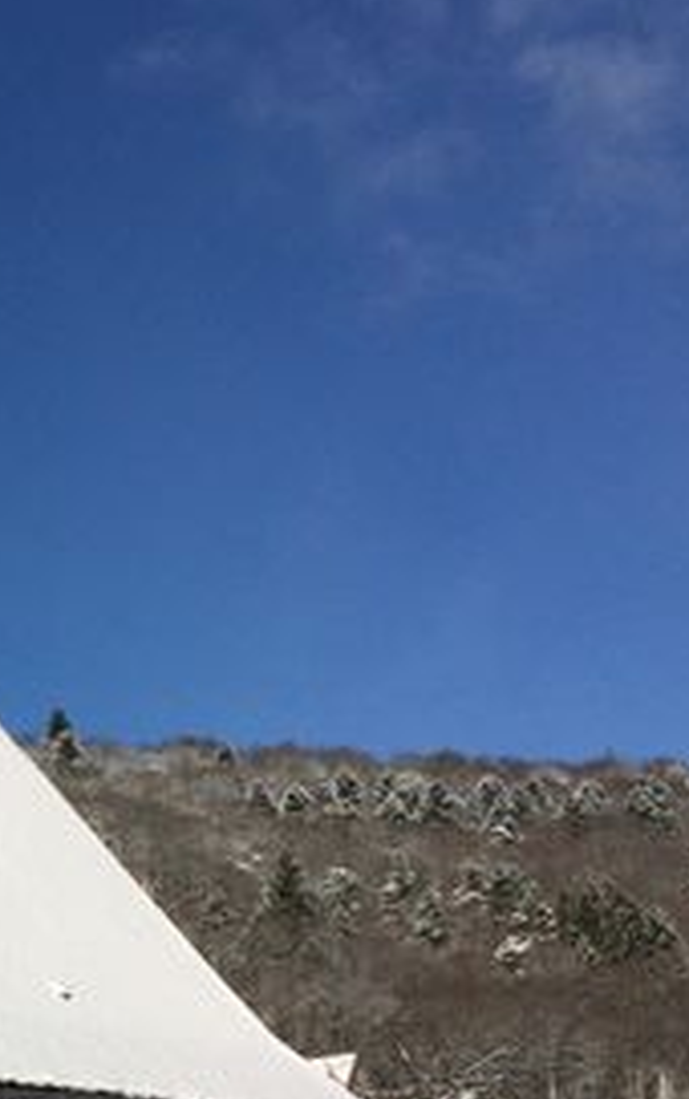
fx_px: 2038
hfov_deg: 17.6
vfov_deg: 29.7
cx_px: -276
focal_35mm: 68
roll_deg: +2.6
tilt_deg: +17.1
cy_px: 815
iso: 32
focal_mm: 4.15
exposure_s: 1/5128
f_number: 2.2
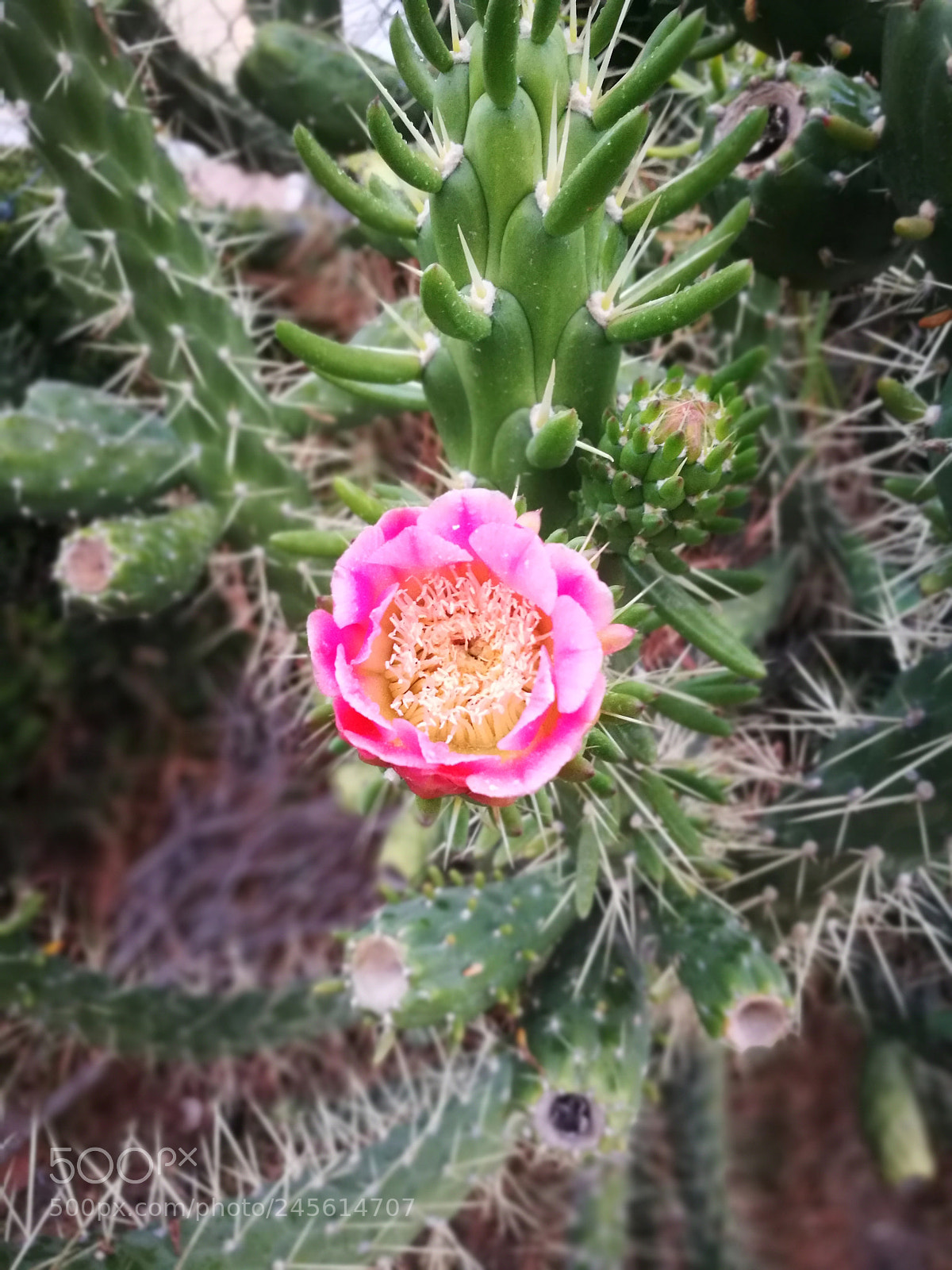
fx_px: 990
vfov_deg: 65.3
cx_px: 476
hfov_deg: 51.4
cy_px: 635
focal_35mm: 27
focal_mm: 4.5
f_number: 4
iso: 640
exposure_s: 1/20
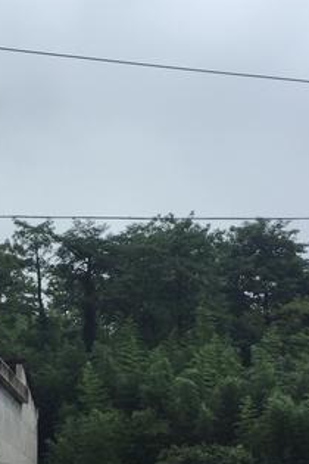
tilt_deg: +19.1
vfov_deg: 29.0
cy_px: 312
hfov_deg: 19.4
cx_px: 37
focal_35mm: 69
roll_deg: -1.5
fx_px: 888
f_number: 2.2
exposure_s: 1/1068
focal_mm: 4.15
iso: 32
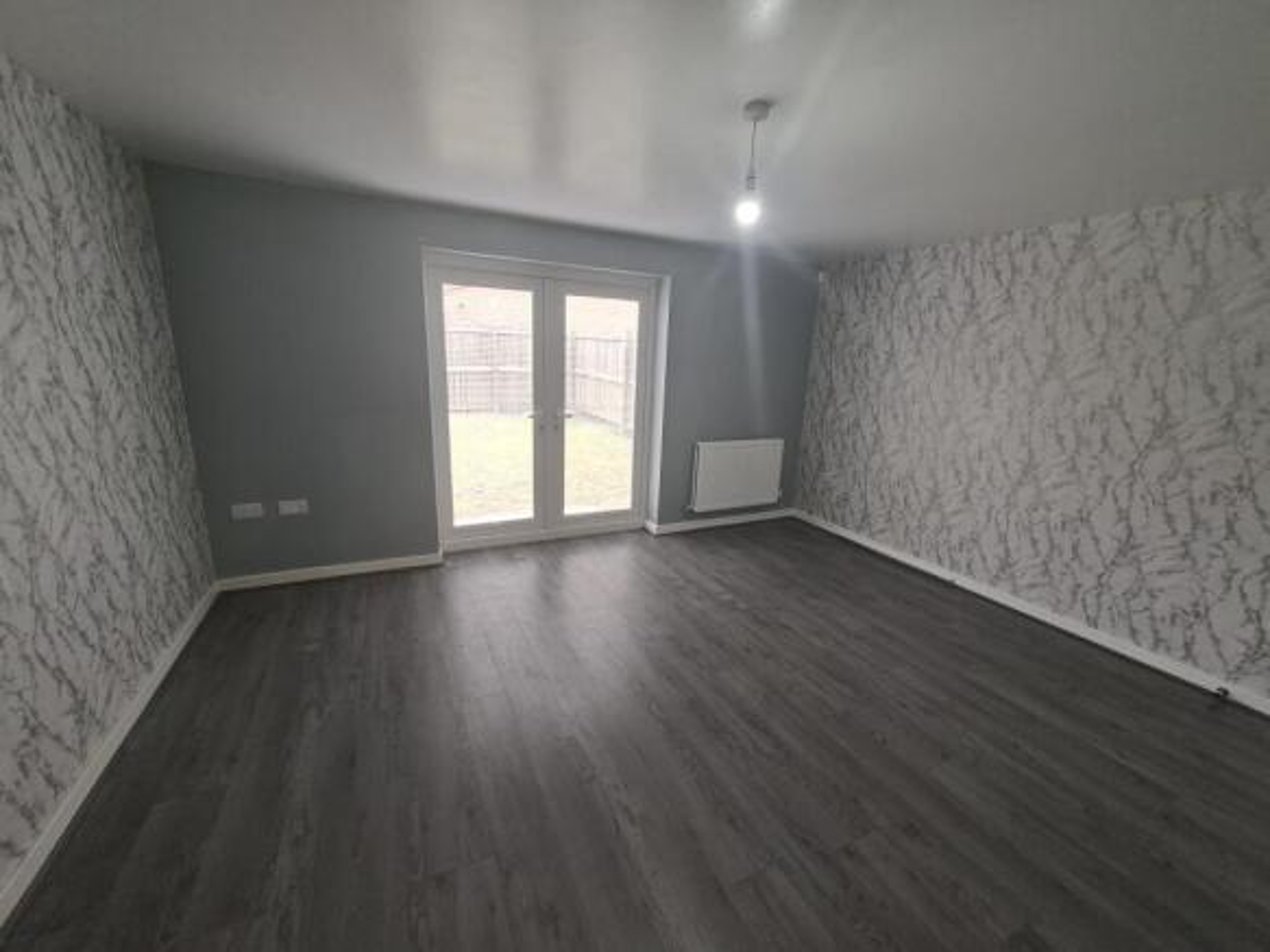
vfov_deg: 89.9
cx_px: 635
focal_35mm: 13
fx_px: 477
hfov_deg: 106.2
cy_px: 476
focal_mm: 1.74
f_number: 2.2
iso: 40
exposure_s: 1/50
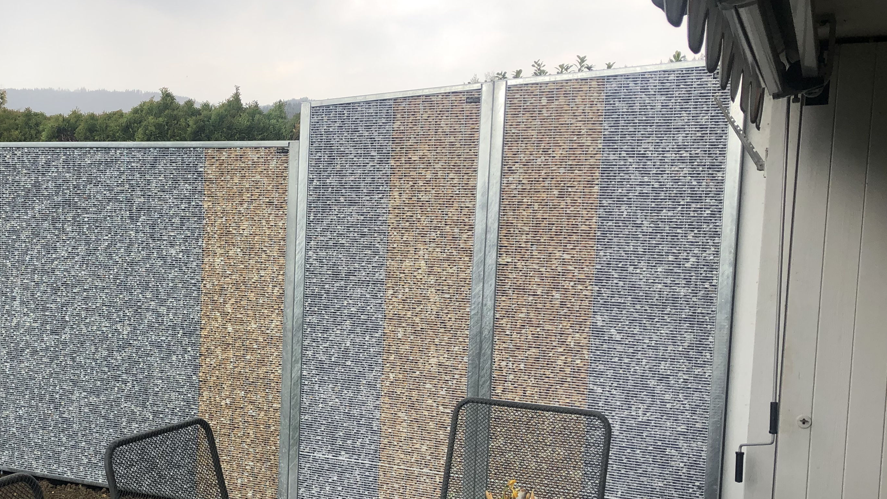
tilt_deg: -5.5
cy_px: 319
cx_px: 273
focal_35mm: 45
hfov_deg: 44.6
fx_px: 1058
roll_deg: -2.6
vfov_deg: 26.4
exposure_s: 1/312
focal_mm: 3.99
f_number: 1.8
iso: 20
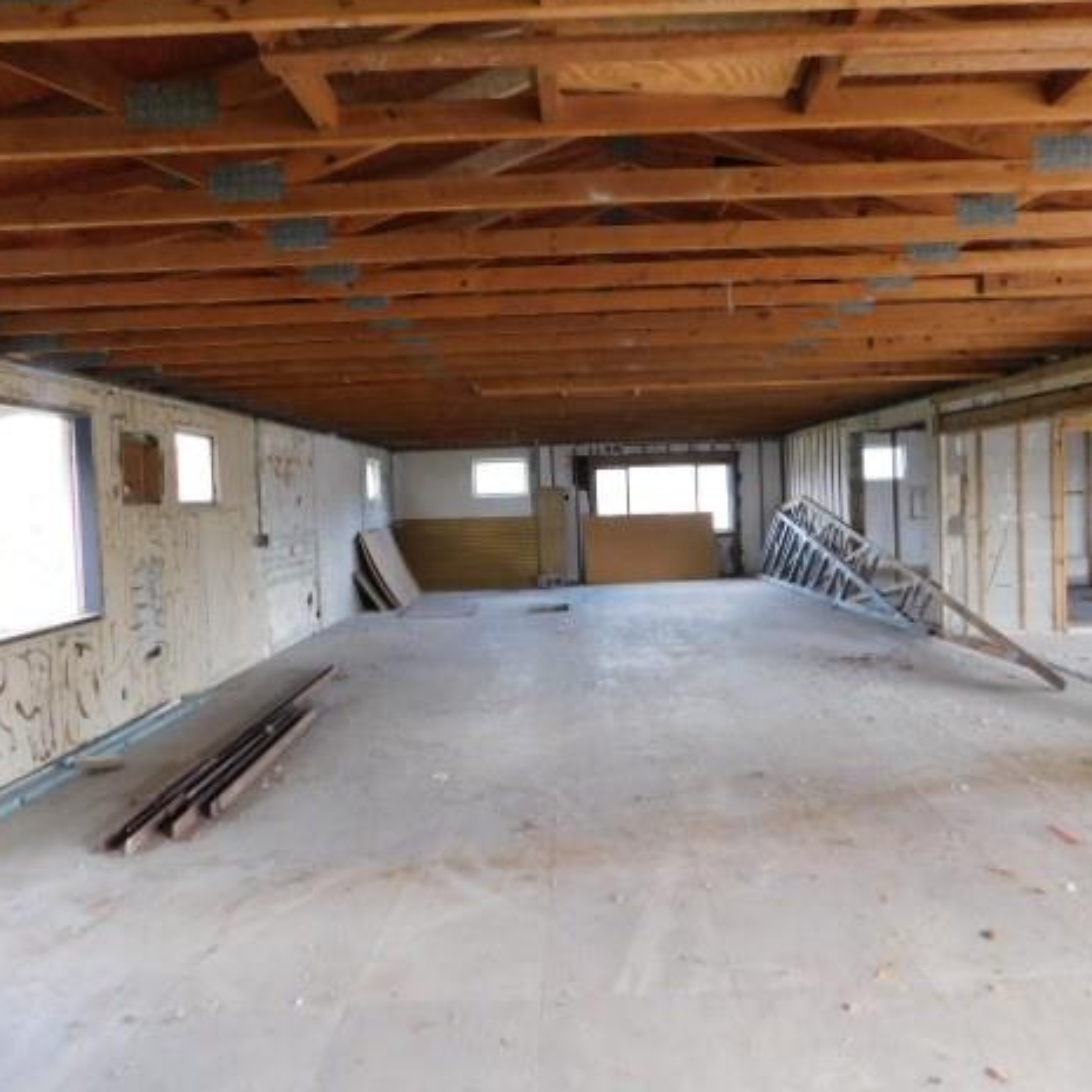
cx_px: 575
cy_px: 531
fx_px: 999
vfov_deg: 57.3
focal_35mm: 28
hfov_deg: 57.3
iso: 180
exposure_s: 1/30
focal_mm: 4
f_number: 3
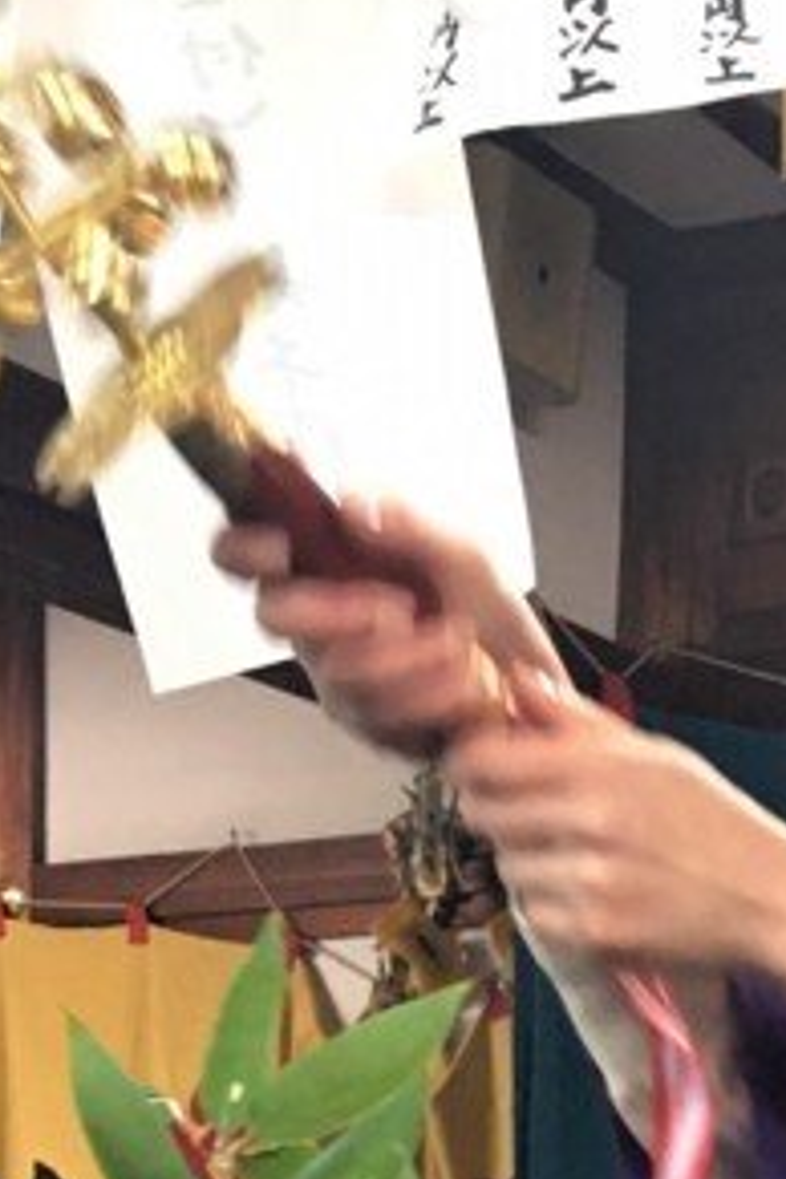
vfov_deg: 21.7
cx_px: 851
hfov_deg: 16.0
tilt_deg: -3.1
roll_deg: -1.9
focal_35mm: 83
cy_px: 1592
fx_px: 2718
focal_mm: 4.15
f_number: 2.2
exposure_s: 1/15
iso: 80
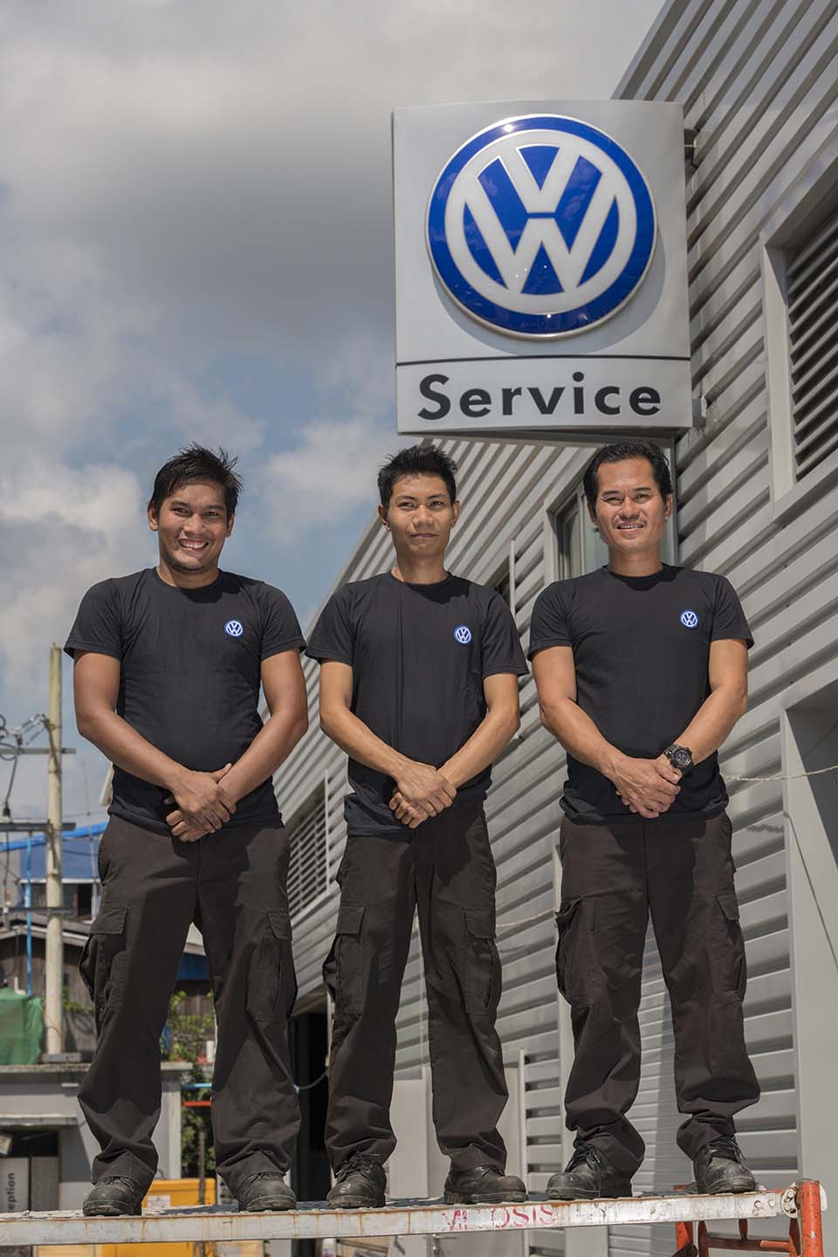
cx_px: 419
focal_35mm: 86
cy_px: 628
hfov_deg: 15.9
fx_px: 3003
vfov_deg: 23.6
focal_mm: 86
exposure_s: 1/200
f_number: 10
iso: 80
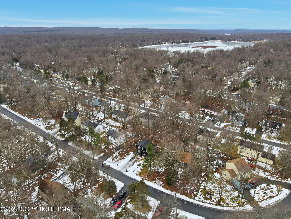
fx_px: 202
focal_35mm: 24
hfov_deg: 71.6
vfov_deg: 56.8
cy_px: 110
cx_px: 146
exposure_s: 1/160
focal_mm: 4.5
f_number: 2.8
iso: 100
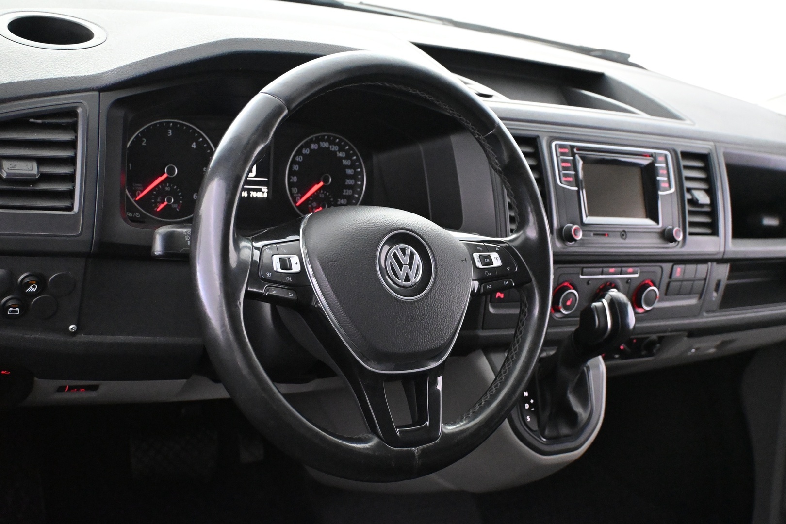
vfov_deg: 32.4
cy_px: 262
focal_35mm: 41
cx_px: 393
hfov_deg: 47.2
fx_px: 901
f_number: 4.5
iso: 9000
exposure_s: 1/60
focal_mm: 27.5
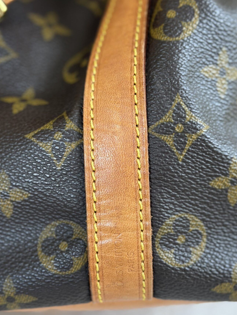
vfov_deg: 27.4
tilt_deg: -27.7
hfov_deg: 20.7
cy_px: 167
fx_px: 648
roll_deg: +0.4
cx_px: 129
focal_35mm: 71
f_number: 1.78
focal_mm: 6.76
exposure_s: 1/80
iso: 100
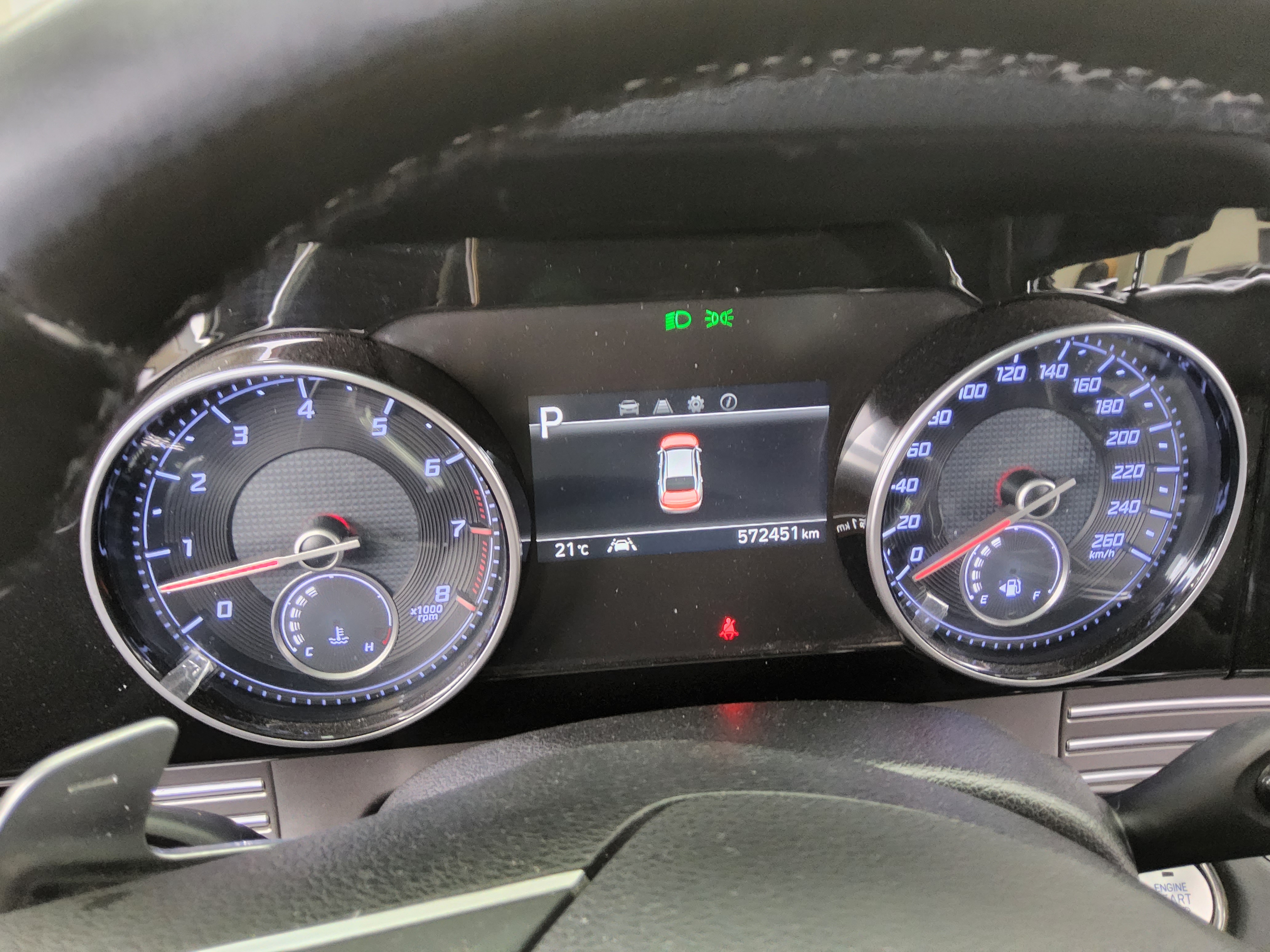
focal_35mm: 25
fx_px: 917
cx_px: 635
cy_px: 476
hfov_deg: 69.4
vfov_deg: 54.9
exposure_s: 1/40
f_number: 2
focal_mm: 3.08
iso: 640
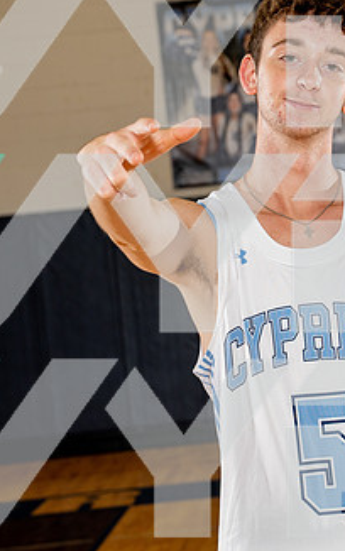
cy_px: 244
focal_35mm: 127
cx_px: 259
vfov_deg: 16.4
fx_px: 1909
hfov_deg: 10.3
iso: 400
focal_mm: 70
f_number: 5.6
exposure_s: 1/250
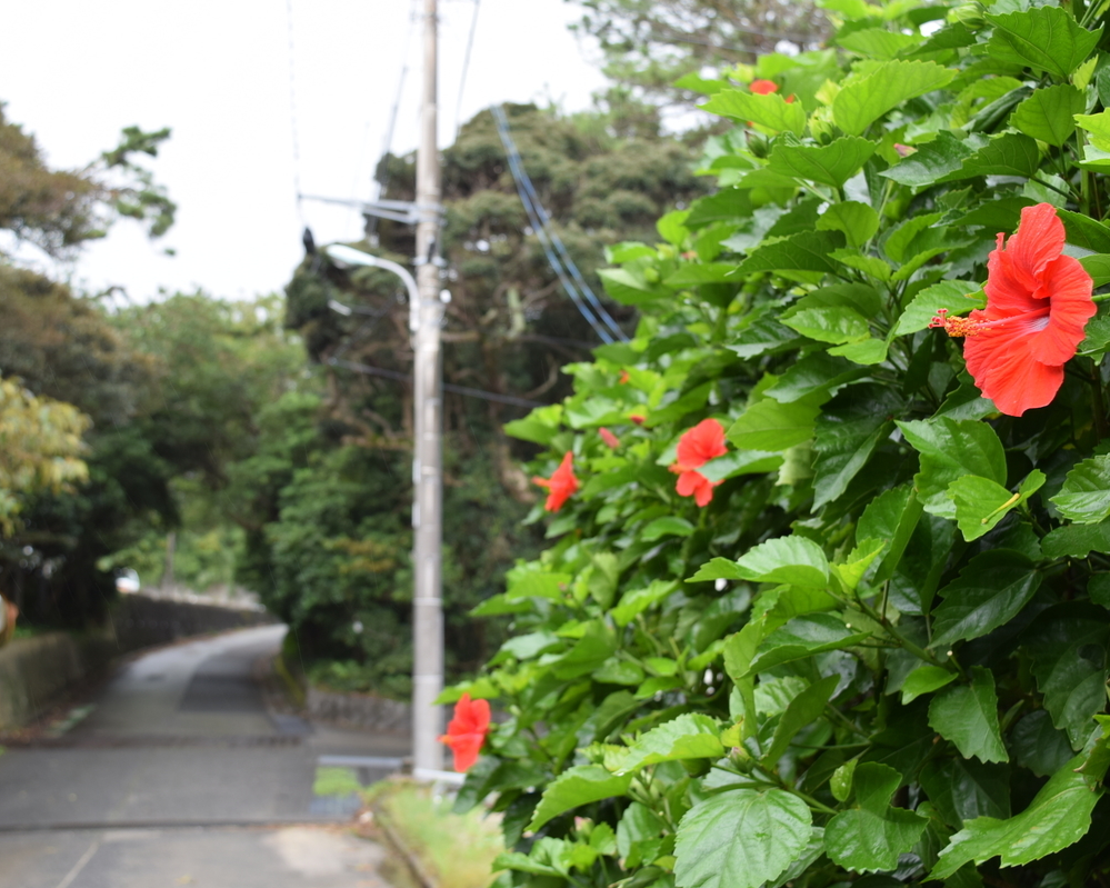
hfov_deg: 42.0
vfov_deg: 34.1
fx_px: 1445
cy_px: 443
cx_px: 577
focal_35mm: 44
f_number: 6.3
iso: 100
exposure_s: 1/60
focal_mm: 26
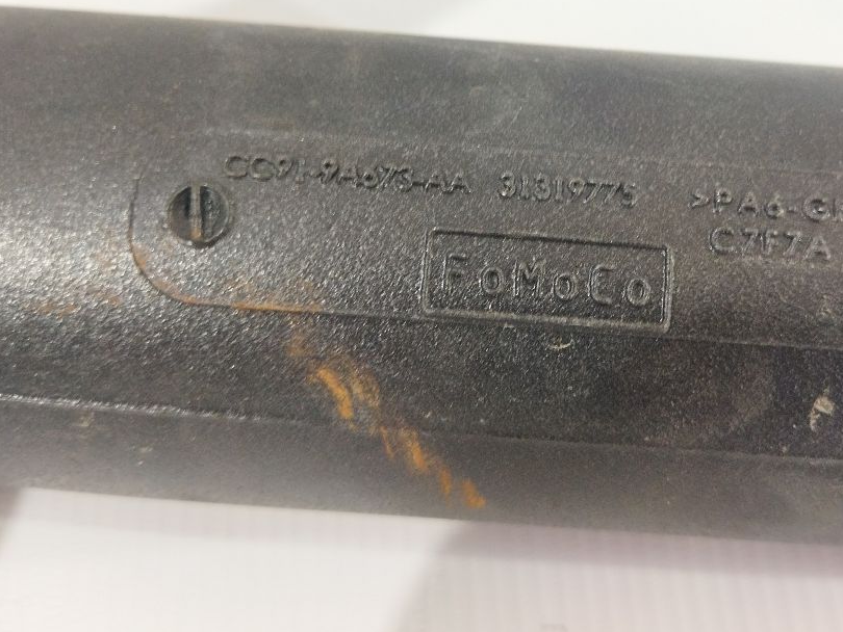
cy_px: 195
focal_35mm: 40
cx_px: 537
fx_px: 974
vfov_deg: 35.5
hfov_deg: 46.3
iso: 194
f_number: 1.79
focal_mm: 4.71
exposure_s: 1/25
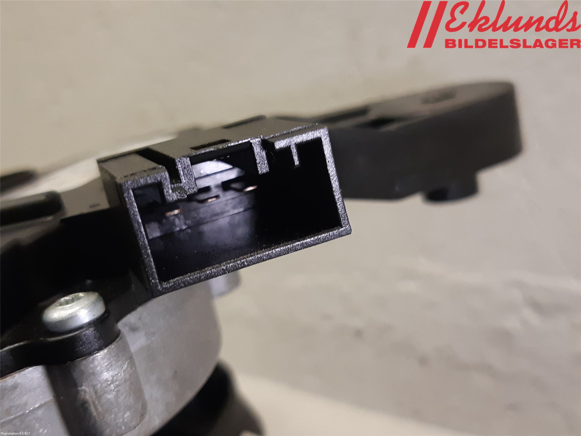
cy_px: 218
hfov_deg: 67.3
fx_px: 436
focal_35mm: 26
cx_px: 290
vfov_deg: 53.1
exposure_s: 1/50
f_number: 1.7
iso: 200
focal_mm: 3.93
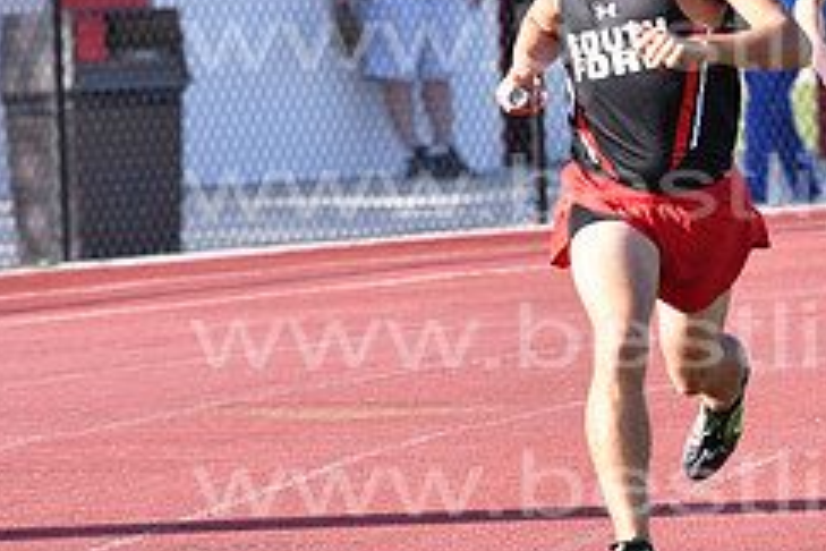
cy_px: 121
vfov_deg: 2.1
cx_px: 962
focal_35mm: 645
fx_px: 14798
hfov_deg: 3.2
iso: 800
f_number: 5.6
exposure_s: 1/3200
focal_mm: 180
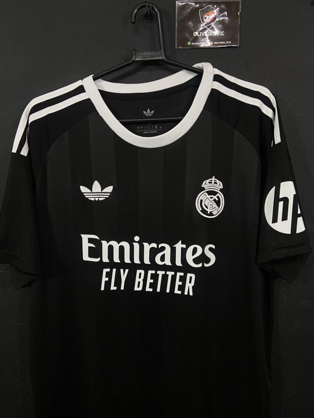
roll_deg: +0.4
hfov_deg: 53.1
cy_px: 209
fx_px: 314
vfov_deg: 67.3
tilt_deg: -5.0
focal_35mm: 26
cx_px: 157
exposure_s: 1/60
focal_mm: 4.25
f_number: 1.8
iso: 160
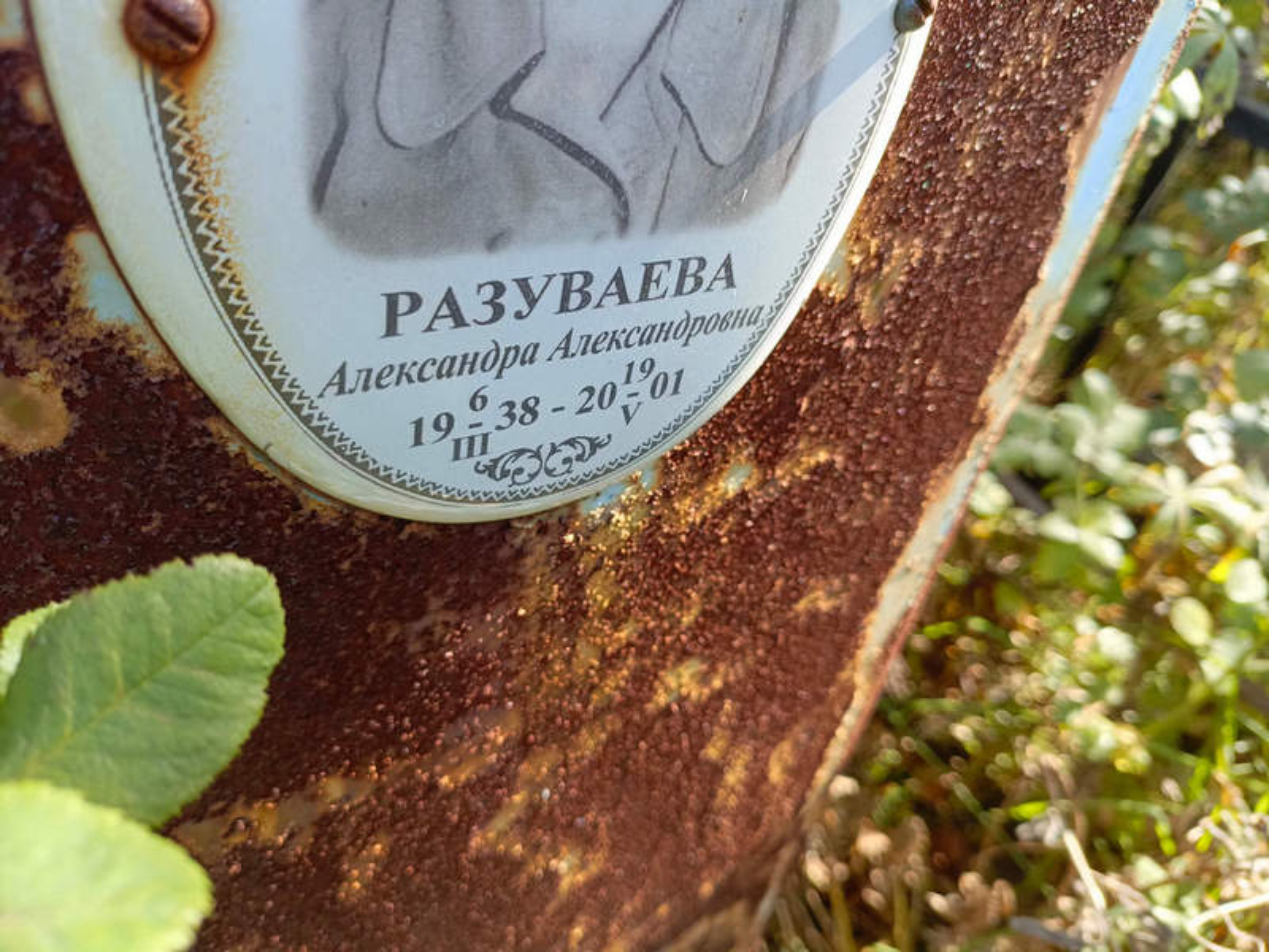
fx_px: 916
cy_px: 476
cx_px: 634
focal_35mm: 25
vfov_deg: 54.9
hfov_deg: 69.4
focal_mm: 4.76
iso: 112
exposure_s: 1/109
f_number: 1.69
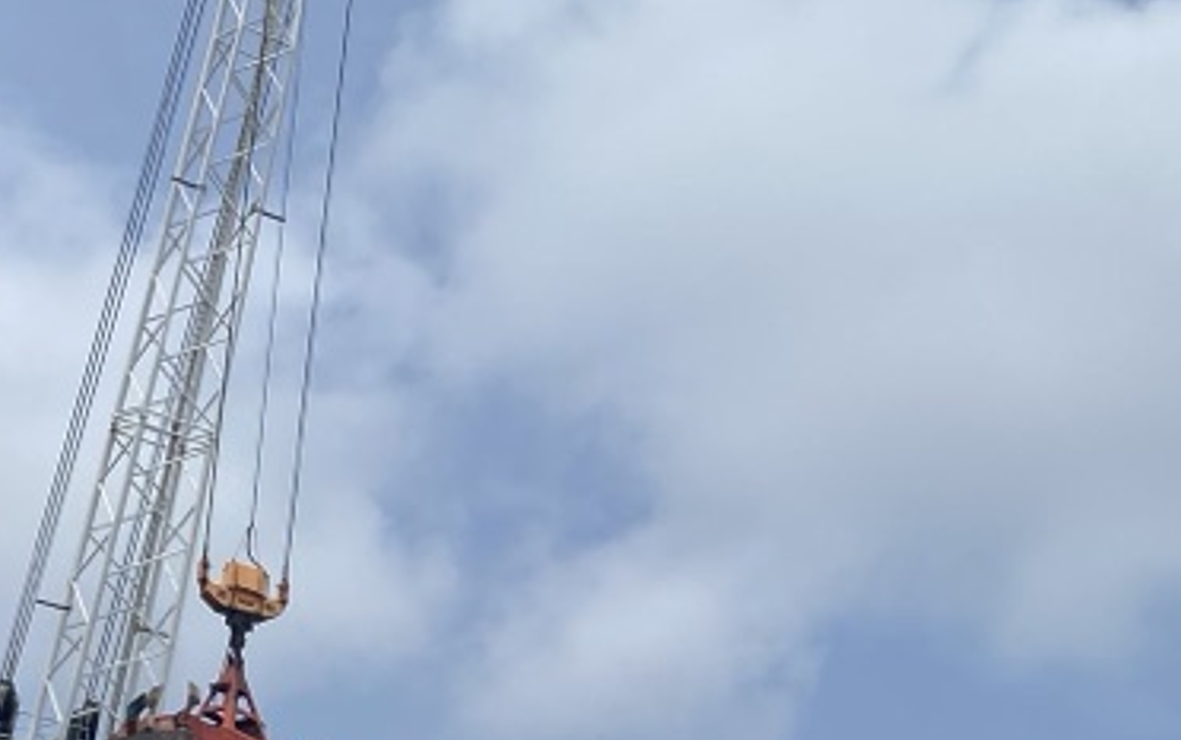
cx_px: 1289
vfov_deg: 17.0
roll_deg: +0.8
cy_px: 858
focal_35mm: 74
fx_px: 2383
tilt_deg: +16.8
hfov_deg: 25.8
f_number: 1.8
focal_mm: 4.25
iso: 32
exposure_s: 1/6061
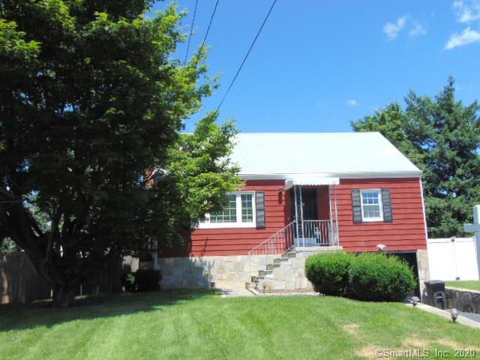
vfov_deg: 42.9
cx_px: 240
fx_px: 458
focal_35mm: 33
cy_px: 180
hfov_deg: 55.4
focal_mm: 5.8
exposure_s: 1/800
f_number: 3.2
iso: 100
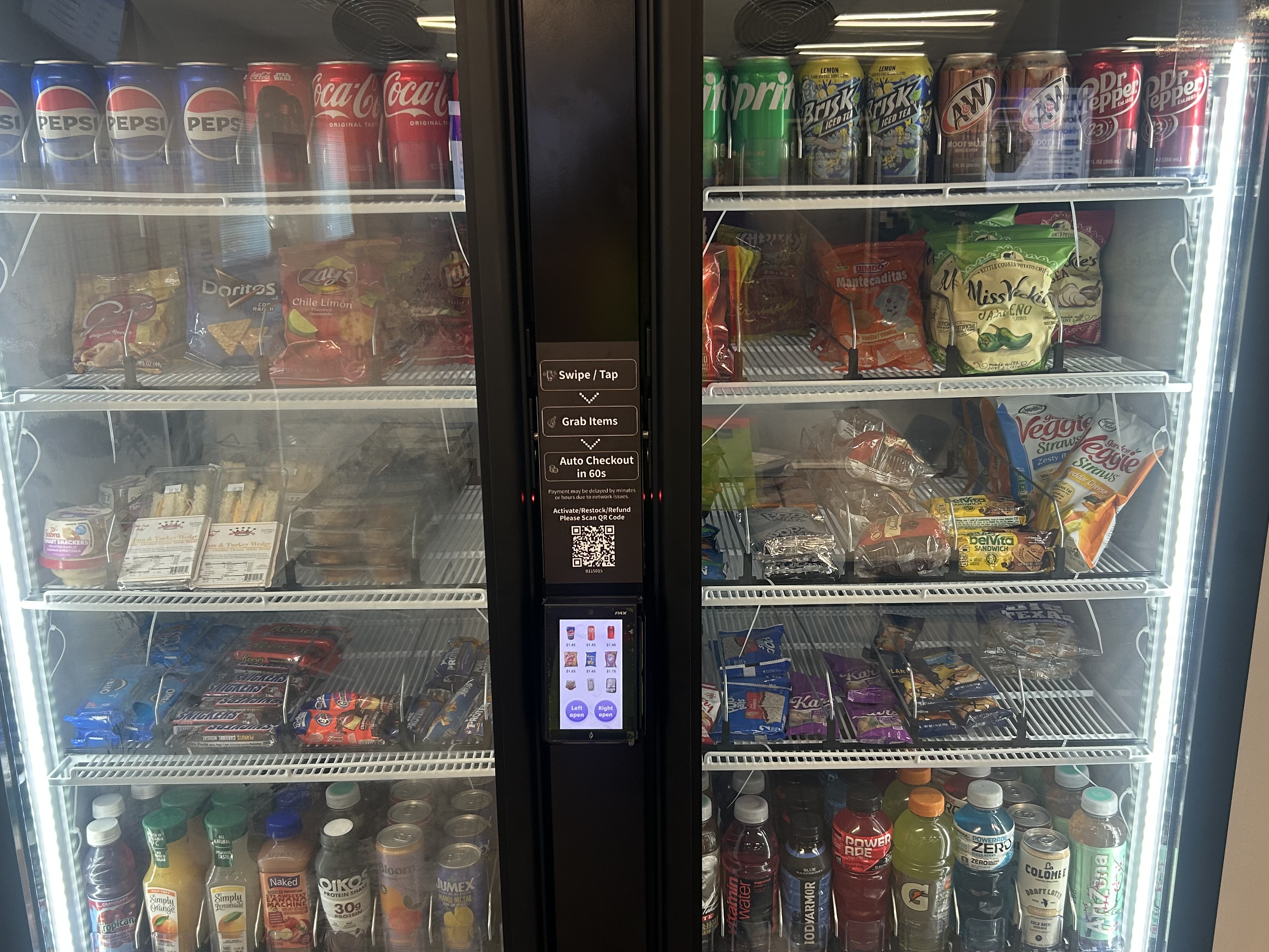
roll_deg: +0.8
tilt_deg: -15.9
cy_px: 523
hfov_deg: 55.3
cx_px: 649
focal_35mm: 33
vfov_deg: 42.9
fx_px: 1210
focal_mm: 5.7
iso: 125
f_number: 1.5
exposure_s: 1/120
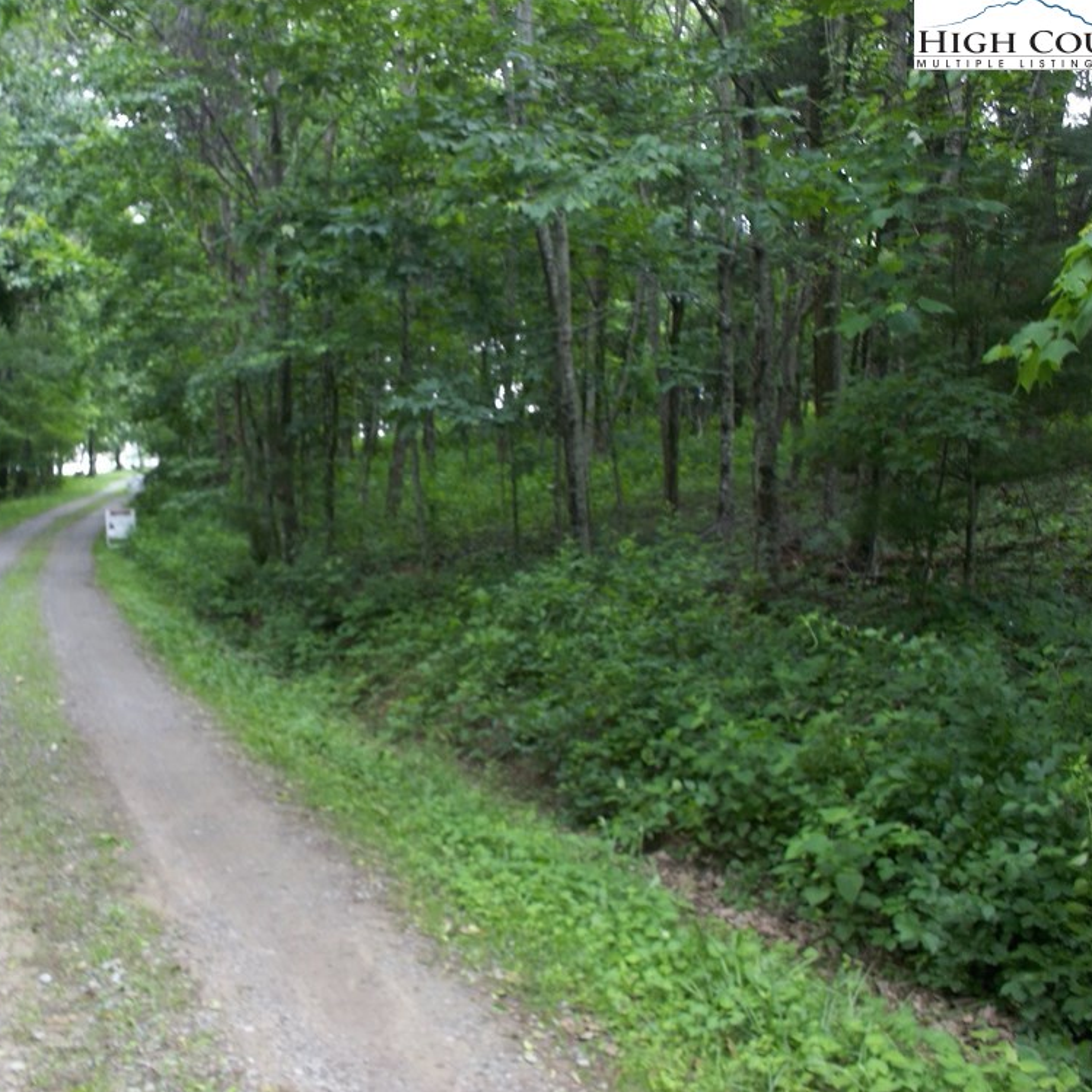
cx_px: 467
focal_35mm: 35
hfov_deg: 47.1
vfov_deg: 47.2
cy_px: 555
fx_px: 1249
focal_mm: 4.1
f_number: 3.3
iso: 88
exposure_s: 1/30
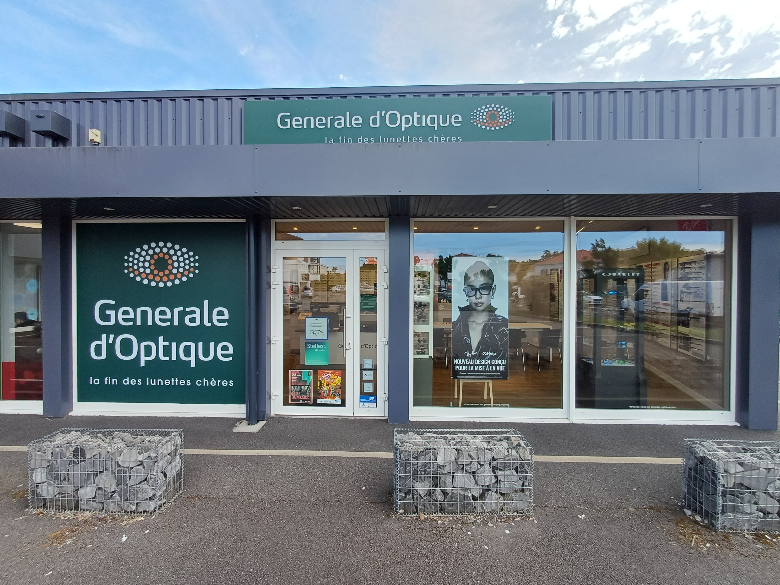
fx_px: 361
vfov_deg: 78.1
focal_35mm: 16
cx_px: 390
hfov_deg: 94.5
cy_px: 292
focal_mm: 1.64
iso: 40
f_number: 2.2
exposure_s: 1/344
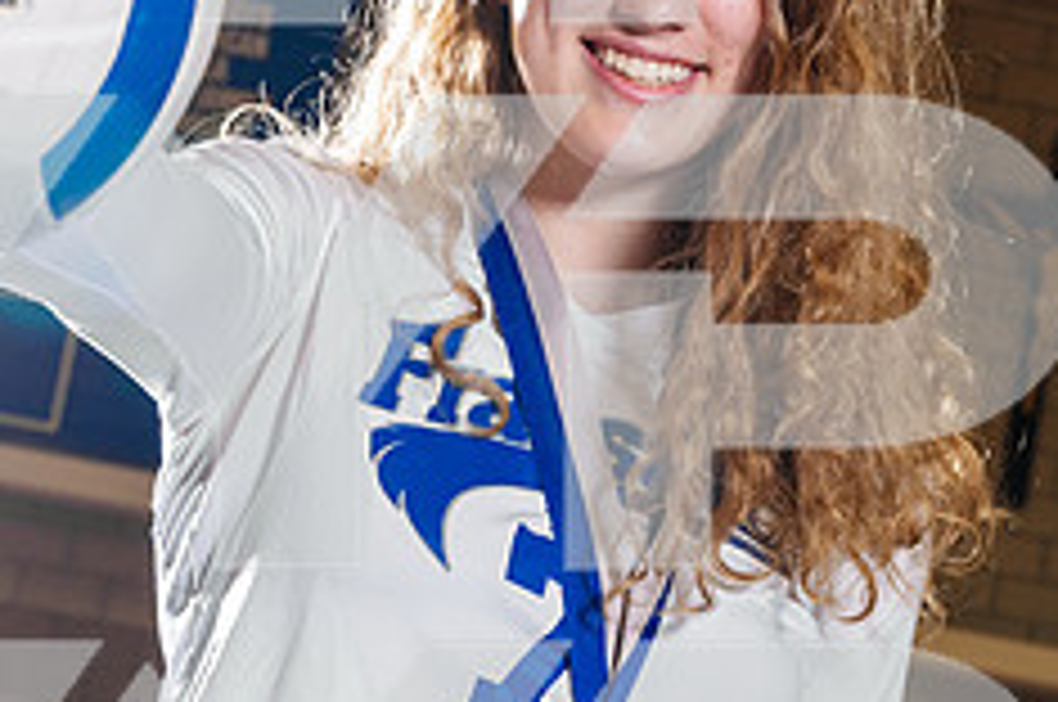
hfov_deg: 14.6
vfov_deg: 9.7
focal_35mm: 141
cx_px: 477
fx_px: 4138
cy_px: 335
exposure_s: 1/125
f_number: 8
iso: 400
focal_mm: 57
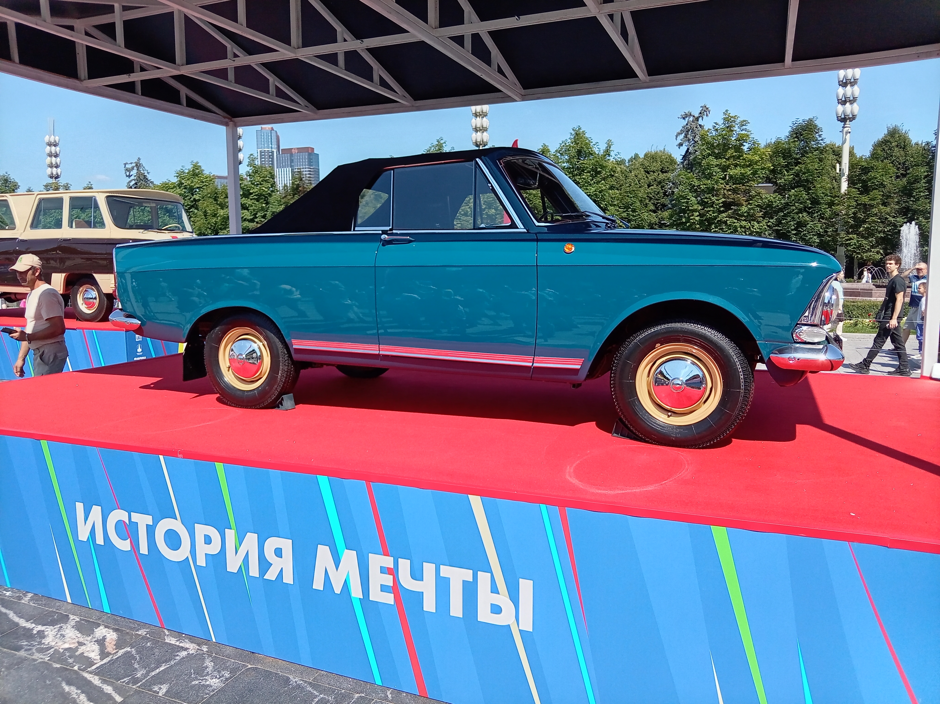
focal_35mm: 25
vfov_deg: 54.8
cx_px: 470
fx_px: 679
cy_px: 352
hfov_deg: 69.4
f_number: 1.8
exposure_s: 1/922
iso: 103
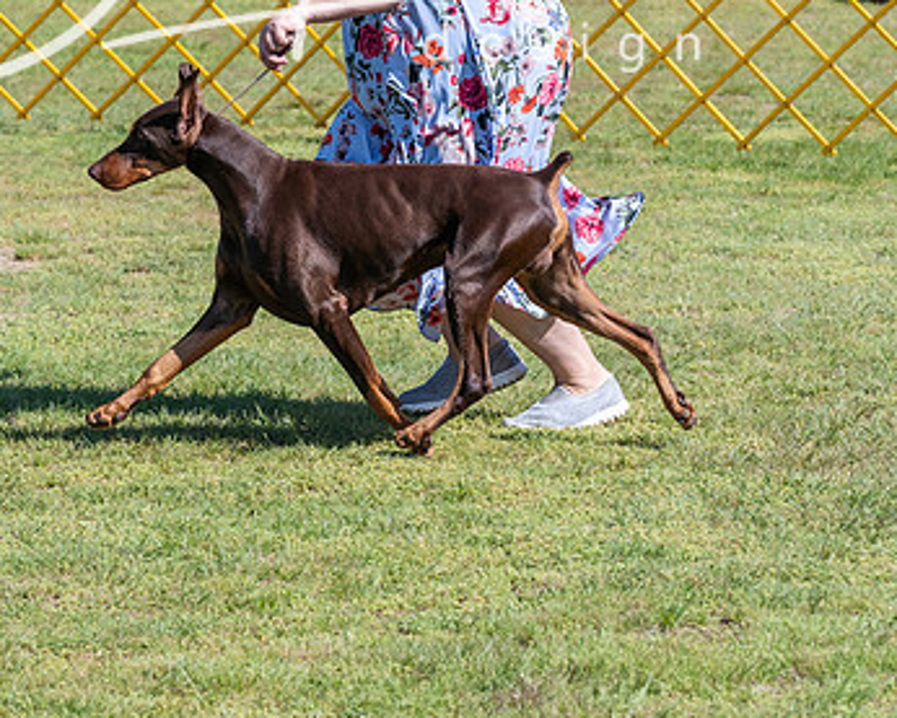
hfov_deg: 8.5
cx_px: 325
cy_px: 137
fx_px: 6028
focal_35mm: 227
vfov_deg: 6.8
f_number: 6.3
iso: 400
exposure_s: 1/1600
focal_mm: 124
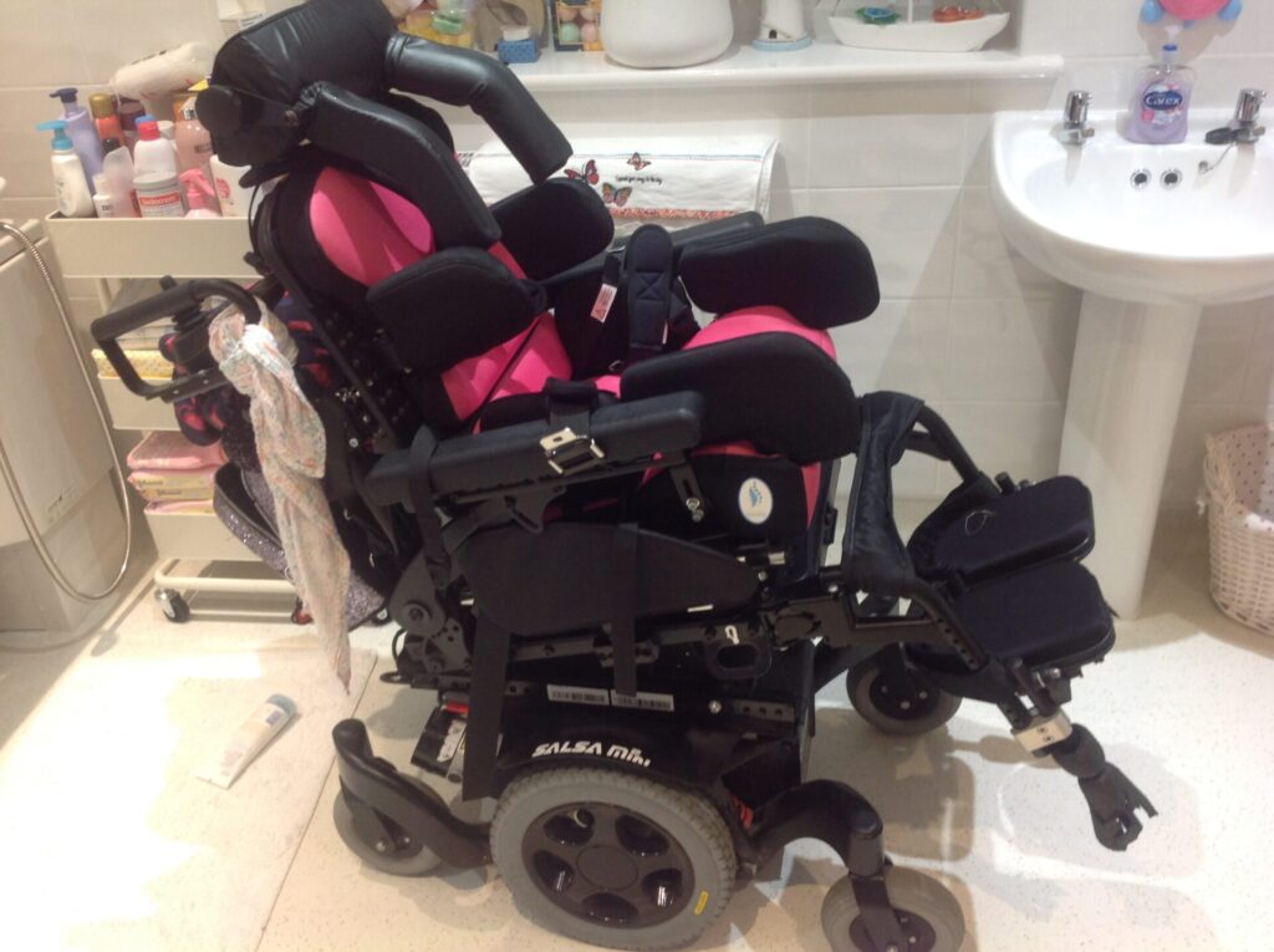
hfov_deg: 52.7
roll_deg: +3.7
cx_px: 637
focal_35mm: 35
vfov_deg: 40.6
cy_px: 476
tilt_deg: -27.4
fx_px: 1286
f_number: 2.4
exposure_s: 1/15
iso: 80
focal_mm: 4.28
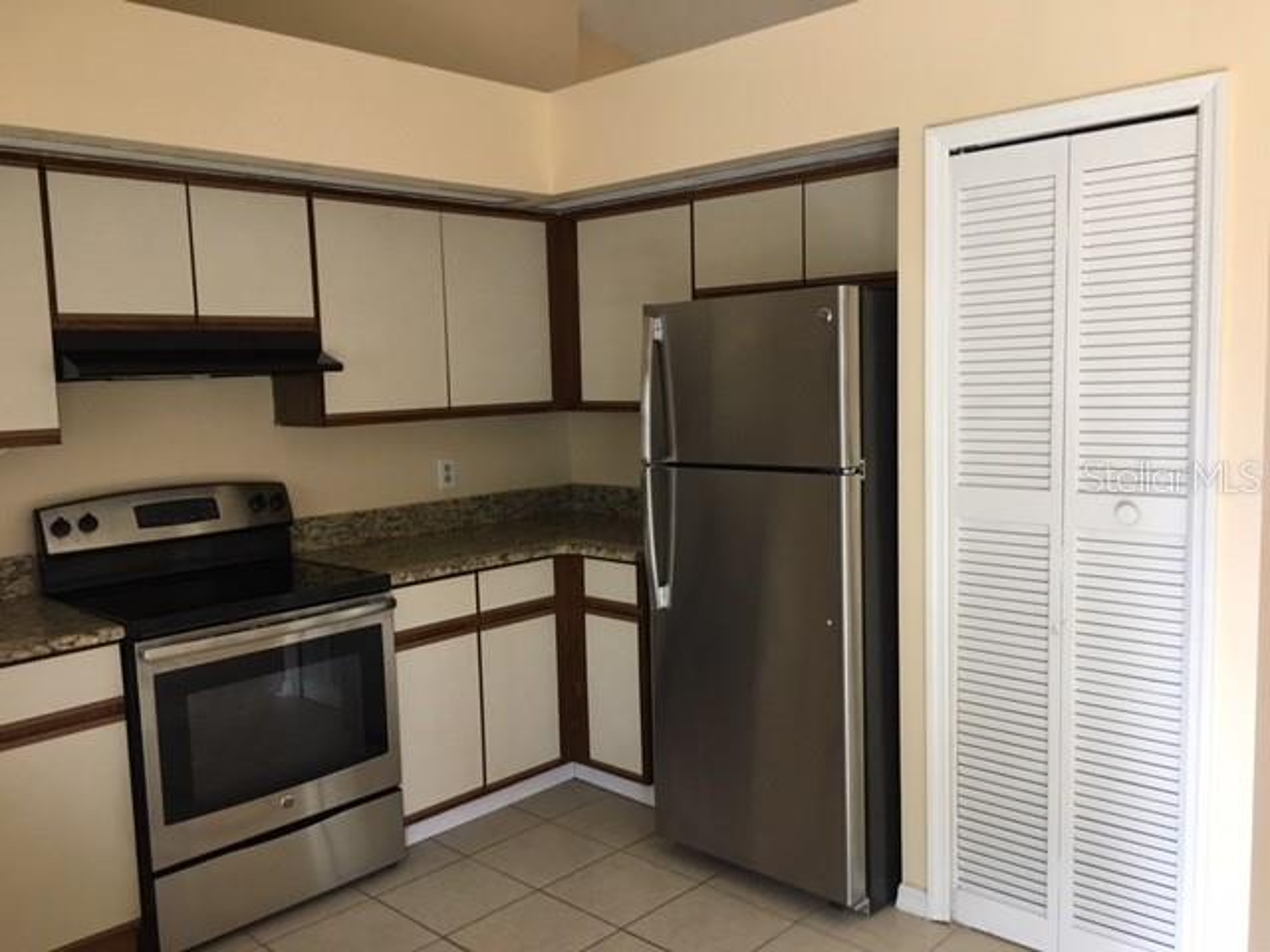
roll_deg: +2.0
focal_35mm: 29
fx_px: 1064
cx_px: 635
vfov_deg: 48.2
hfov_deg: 61.7
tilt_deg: -6.4
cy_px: 476
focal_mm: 4.15
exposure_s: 1/30
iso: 160
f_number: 2.2
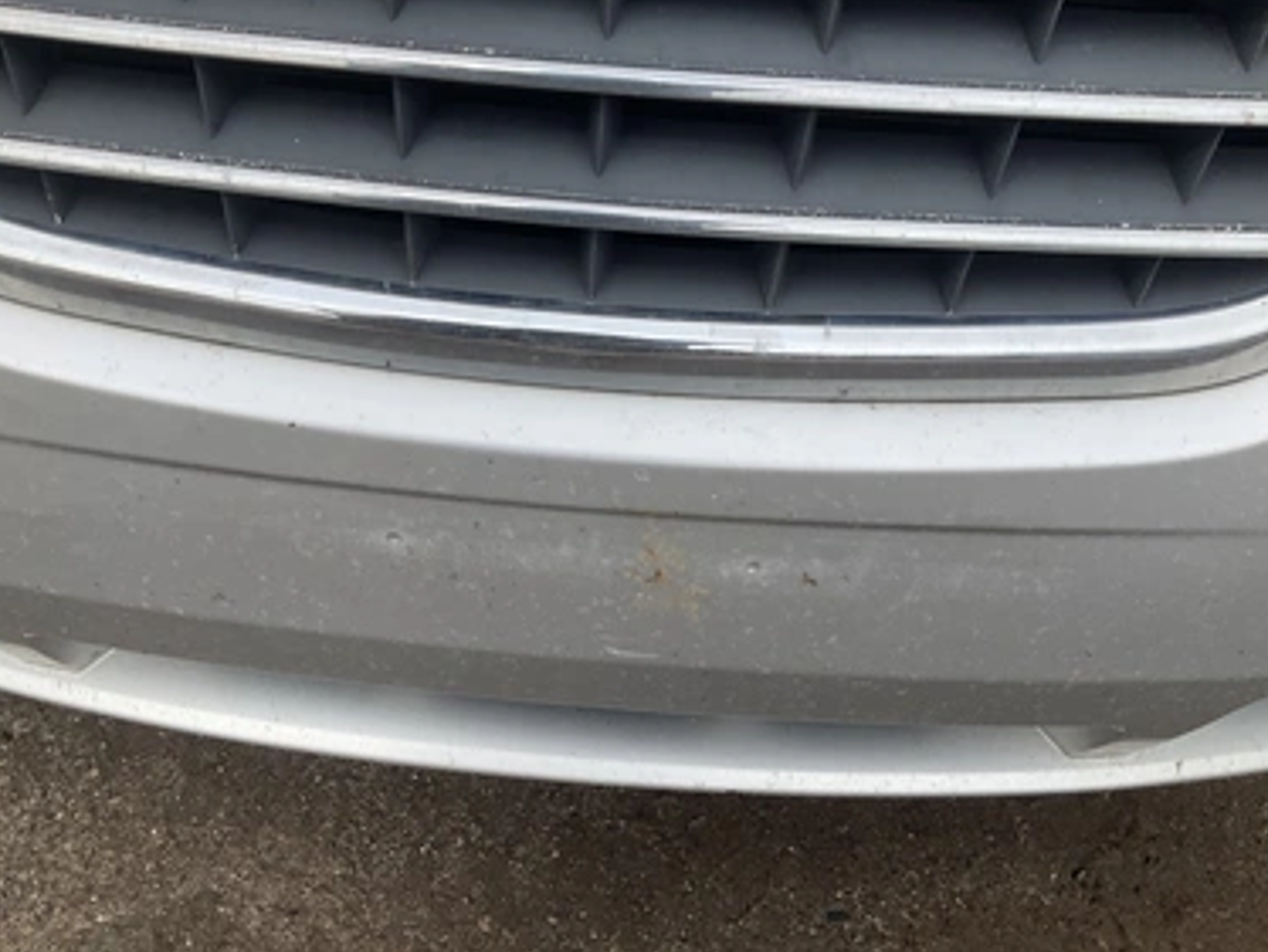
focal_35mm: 31
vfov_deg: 45.5
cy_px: 488
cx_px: 603
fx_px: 1136
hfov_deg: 58.3
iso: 25
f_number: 1.8
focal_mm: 3
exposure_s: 1/962
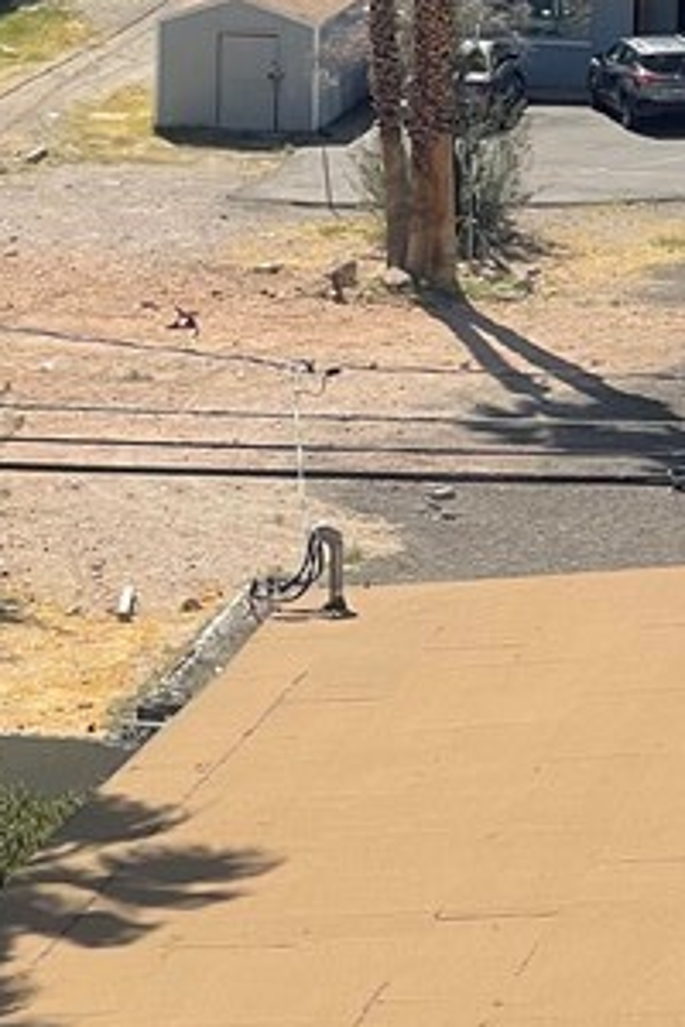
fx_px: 6478
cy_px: -387
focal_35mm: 227
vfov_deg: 8.9
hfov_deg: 6.0
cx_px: 1079
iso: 20
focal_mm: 7.5
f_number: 2.2
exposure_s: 1/1575
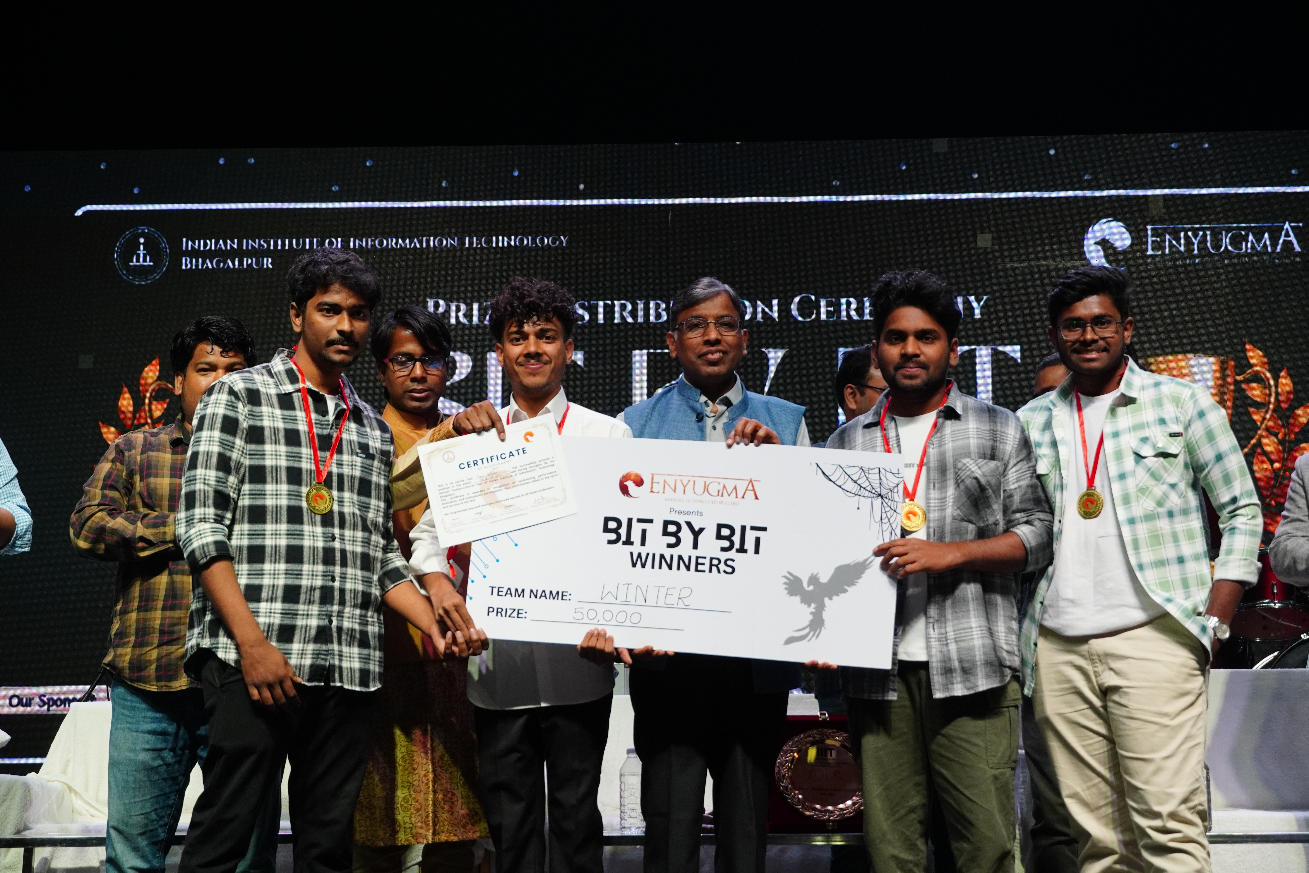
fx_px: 2563
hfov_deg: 28.6
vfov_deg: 19.3
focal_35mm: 70
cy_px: 436
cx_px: 654
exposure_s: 1/250
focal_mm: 47
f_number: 5.6
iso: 1000
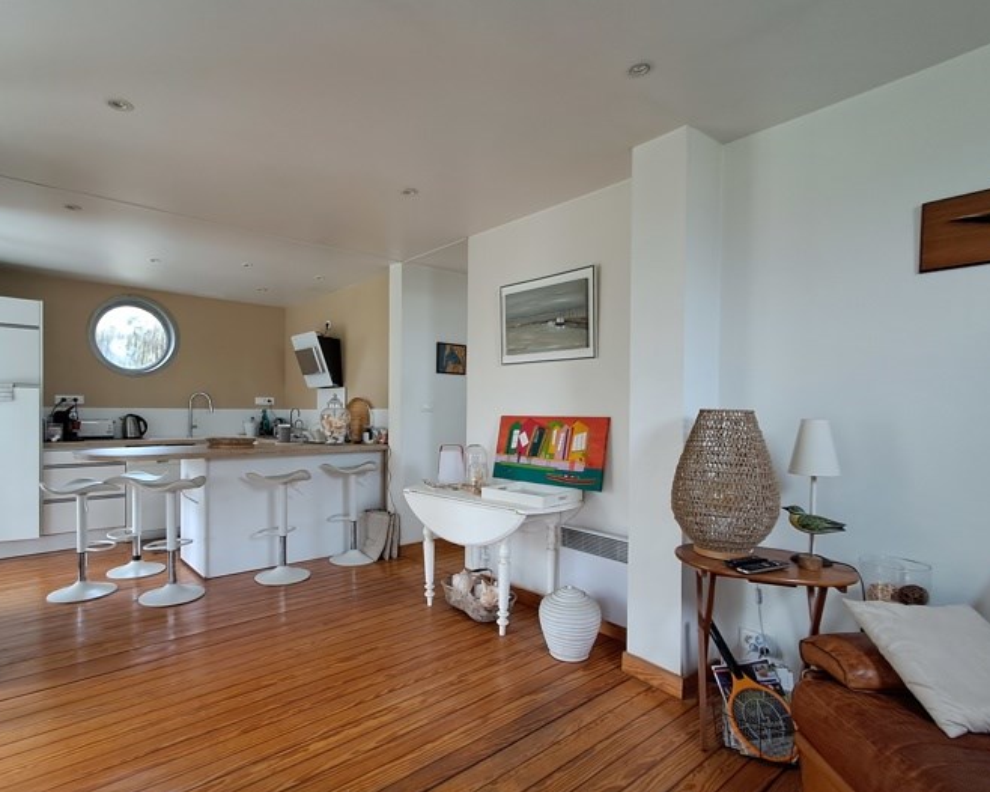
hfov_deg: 82.9
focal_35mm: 19
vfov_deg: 70.7
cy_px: 423
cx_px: 433
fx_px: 557
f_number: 2.2
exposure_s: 1/40
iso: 100
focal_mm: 1.64
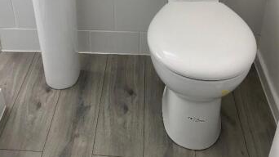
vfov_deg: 22.7
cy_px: 33
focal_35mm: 52
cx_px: 94
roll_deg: +2.9
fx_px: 385
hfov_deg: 39.4
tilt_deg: -32.8
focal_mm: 3.99
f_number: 1.8
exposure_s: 1/100
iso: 20
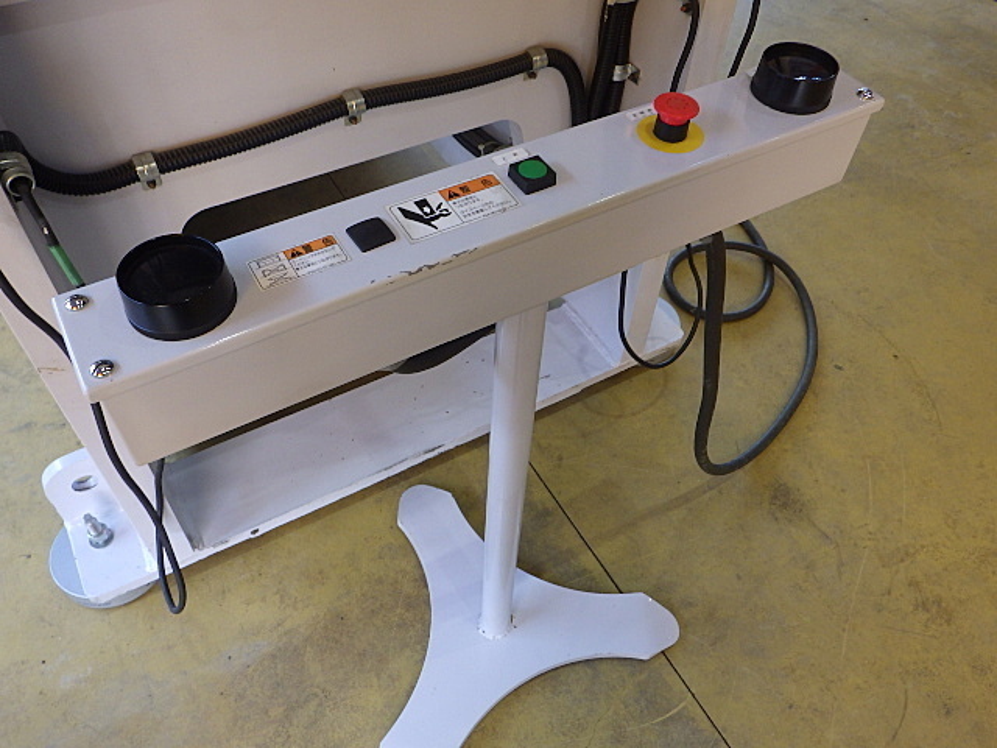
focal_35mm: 28
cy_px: 374
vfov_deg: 49.7
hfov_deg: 63.4
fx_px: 806
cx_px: 498
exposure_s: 1/45
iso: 200
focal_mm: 5
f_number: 3.5
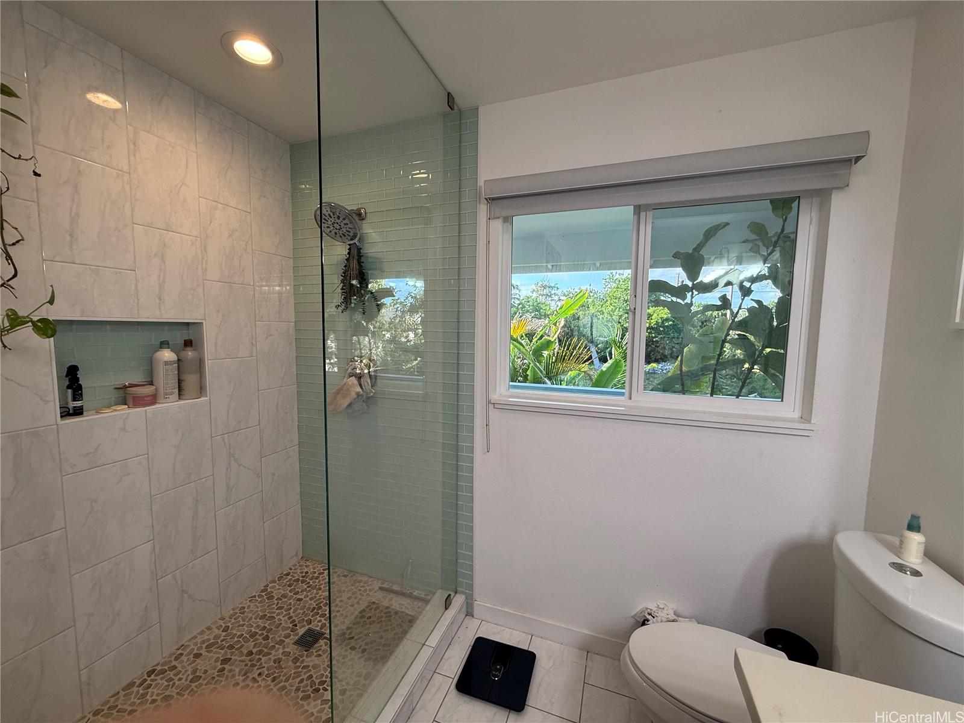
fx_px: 390
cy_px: 362
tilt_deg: -4.7
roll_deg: -0.9
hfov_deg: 102.1
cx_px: 482
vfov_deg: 85.7
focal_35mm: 14
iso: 80
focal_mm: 2.22
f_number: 2.2
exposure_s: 1/120
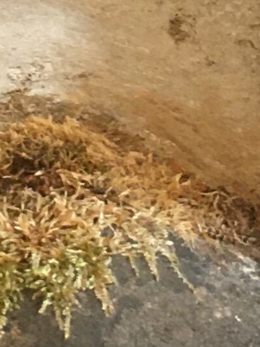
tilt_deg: -65.6
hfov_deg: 6.8
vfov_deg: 8.8
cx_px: -3
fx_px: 2183
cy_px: -191
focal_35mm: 218
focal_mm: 4.15
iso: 125
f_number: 2.2
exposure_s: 1/33
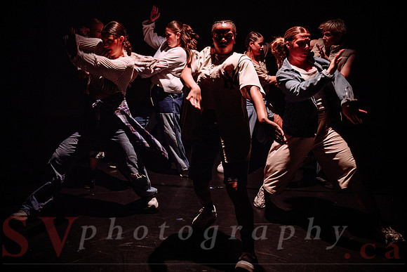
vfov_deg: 39.0
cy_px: 116
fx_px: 383
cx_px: 173
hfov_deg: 55.8
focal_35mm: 34
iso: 2000
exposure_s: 1/300
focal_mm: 29.5
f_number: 2.8
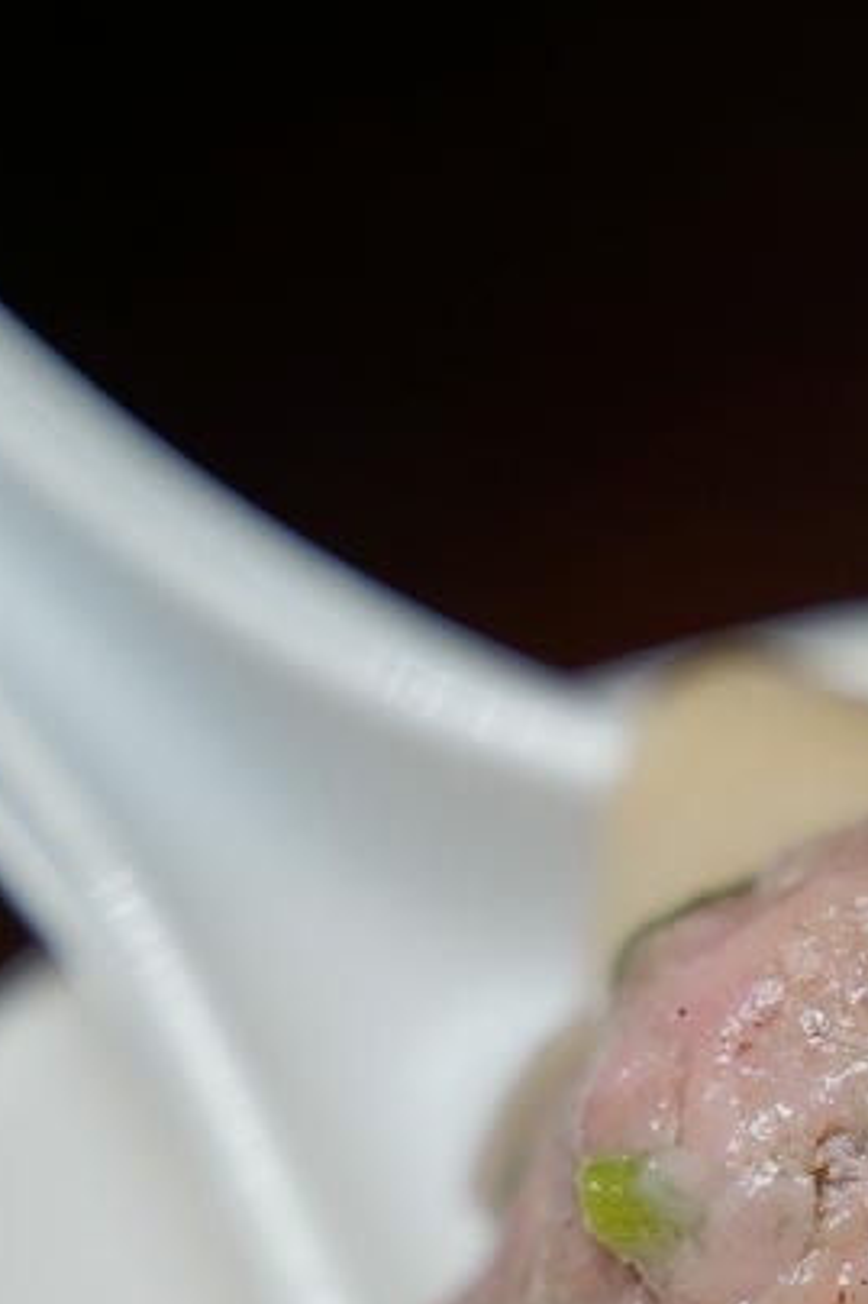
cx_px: 881
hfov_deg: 6.1
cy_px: 1130
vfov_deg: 9.2
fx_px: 8071
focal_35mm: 223
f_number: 4.5
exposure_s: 1/100
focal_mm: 75
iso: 100
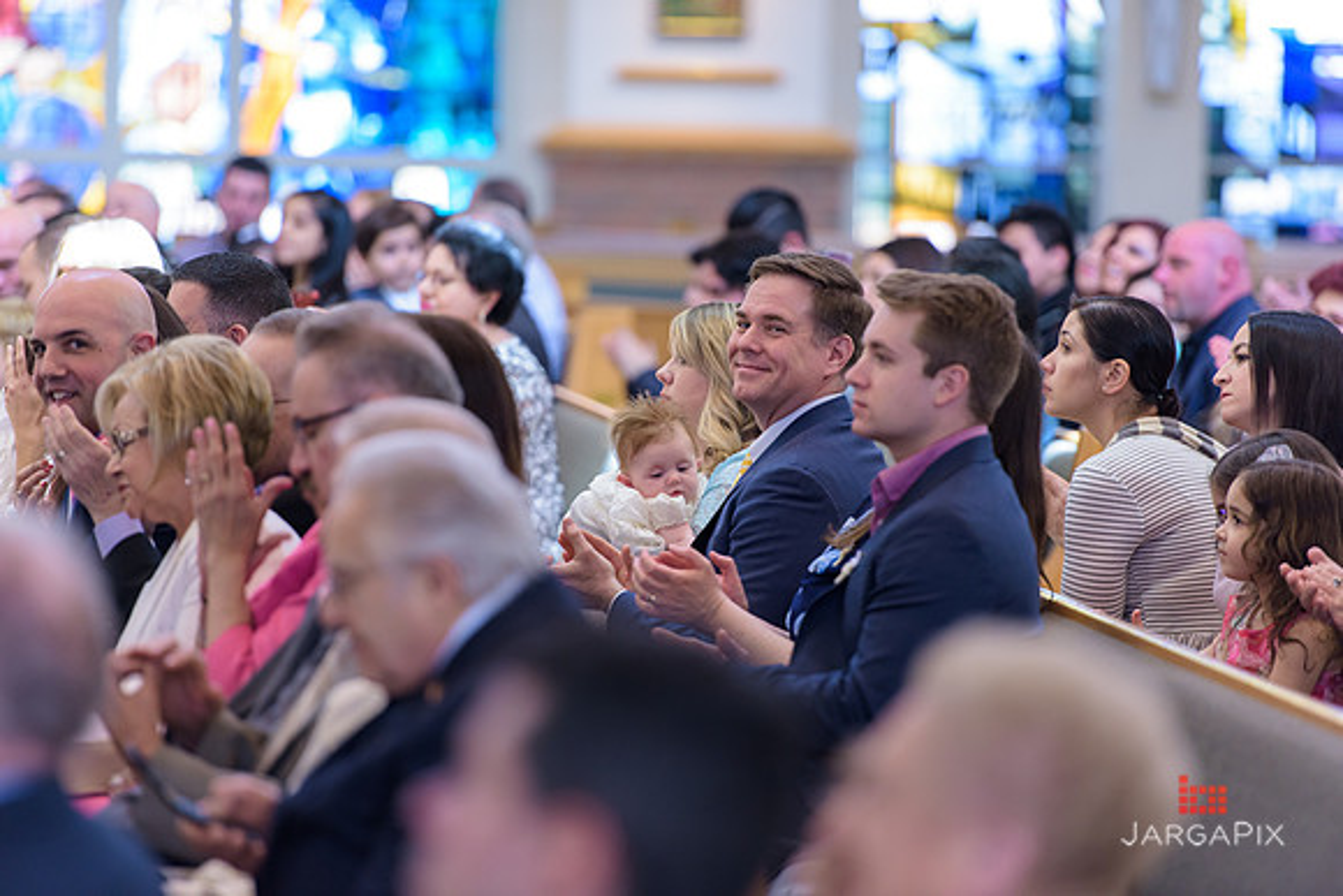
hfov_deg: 10.3
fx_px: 7463
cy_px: 448
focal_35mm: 200
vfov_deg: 6.9
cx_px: 672
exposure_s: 1/200
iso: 1000
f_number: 3.2
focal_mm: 200
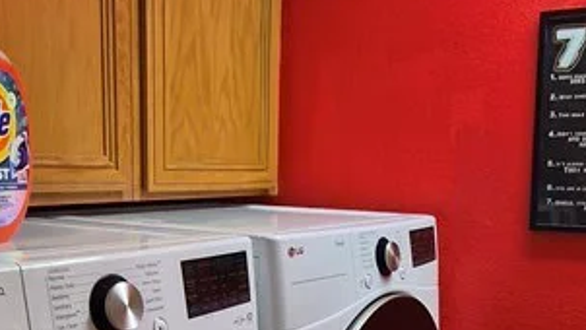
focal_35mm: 48
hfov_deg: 42.8
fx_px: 746
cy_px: 320
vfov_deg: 24.0
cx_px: 340
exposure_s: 1/60
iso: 80
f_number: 2.2
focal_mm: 1.7
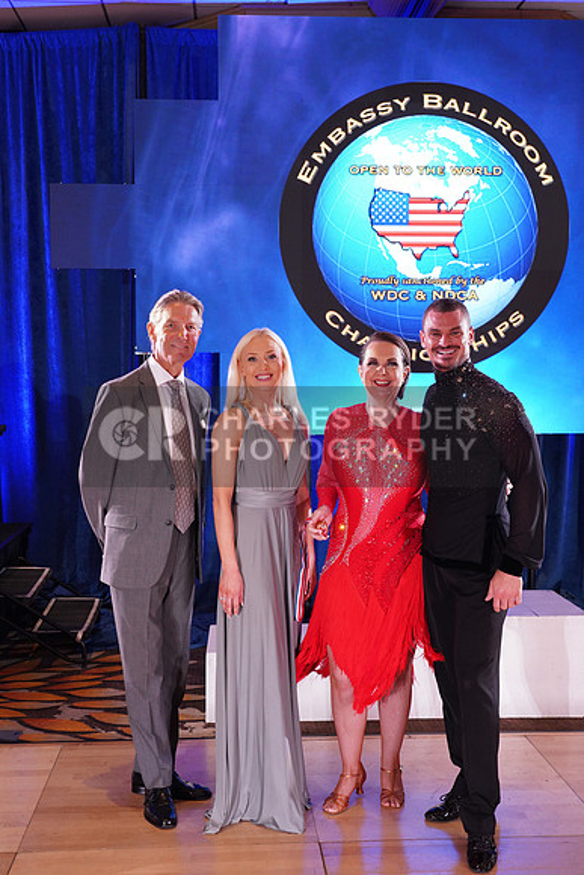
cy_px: 438
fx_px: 973
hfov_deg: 33.4
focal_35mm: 40
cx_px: 292
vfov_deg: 48.4
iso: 2000
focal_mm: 40
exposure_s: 1/160
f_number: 5
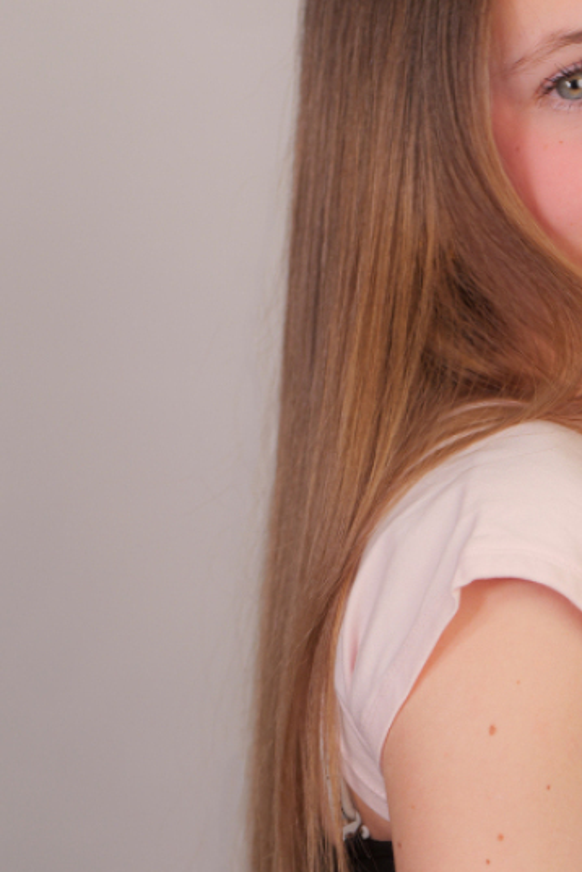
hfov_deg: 7.2
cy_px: 679
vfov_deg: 10.8
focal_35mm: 190
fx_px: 4607
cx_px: 585
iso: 400
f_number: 4
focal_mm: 85
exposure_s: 1/250
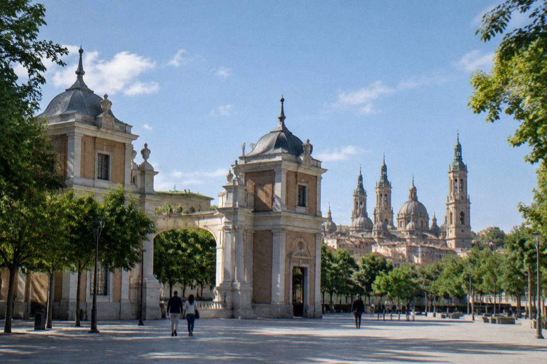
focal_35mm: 35
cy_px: 182
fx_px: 532
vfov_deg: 37.8
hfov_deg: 54.5
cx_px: 274
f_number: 9
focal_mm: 35
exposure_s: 1/400
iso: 500
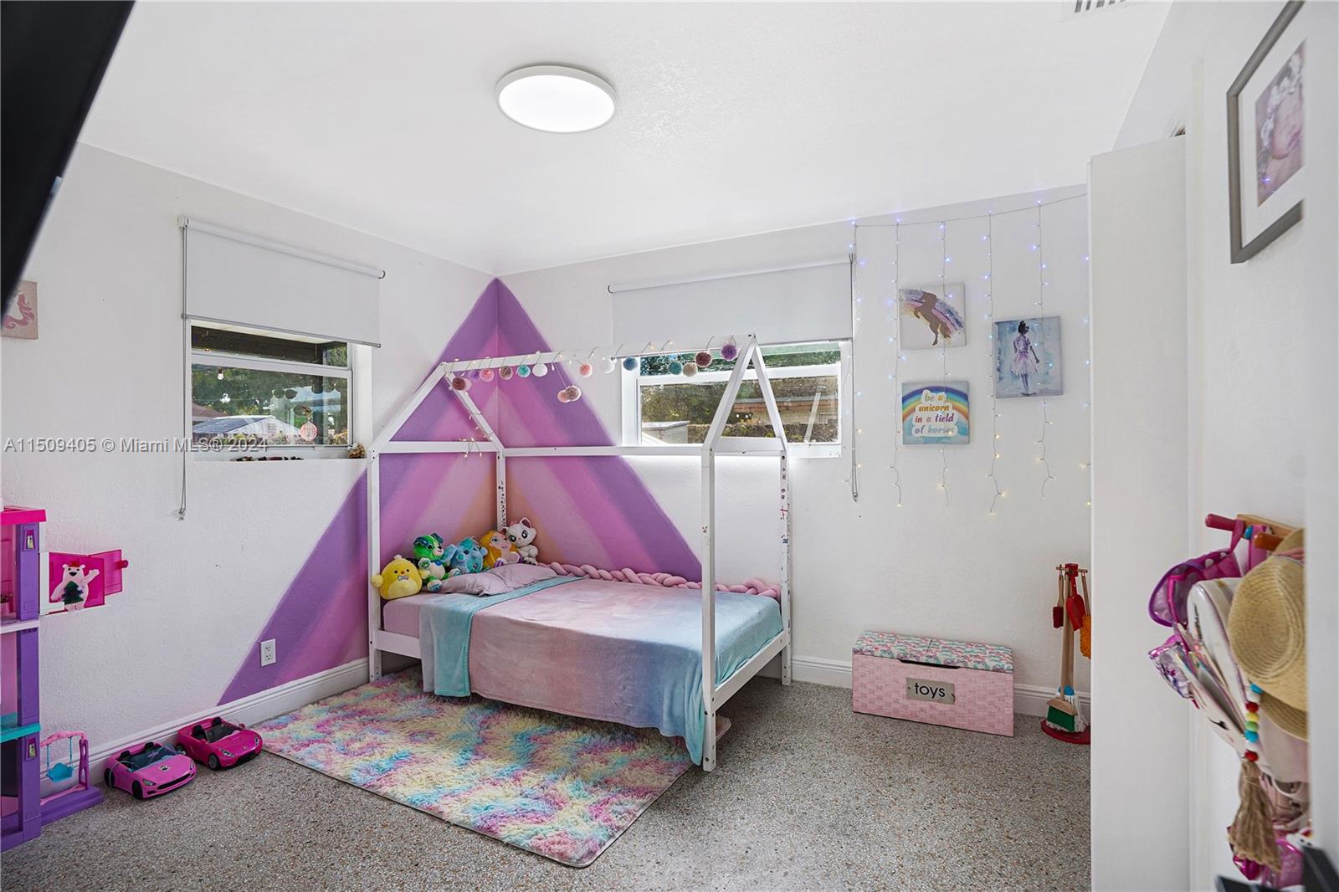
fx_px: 595
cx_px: 670
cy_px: 446
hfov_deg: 96.7
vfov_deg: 73.7
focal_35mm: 16
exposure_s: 1/160
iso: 320
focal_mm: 16
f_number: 4.5
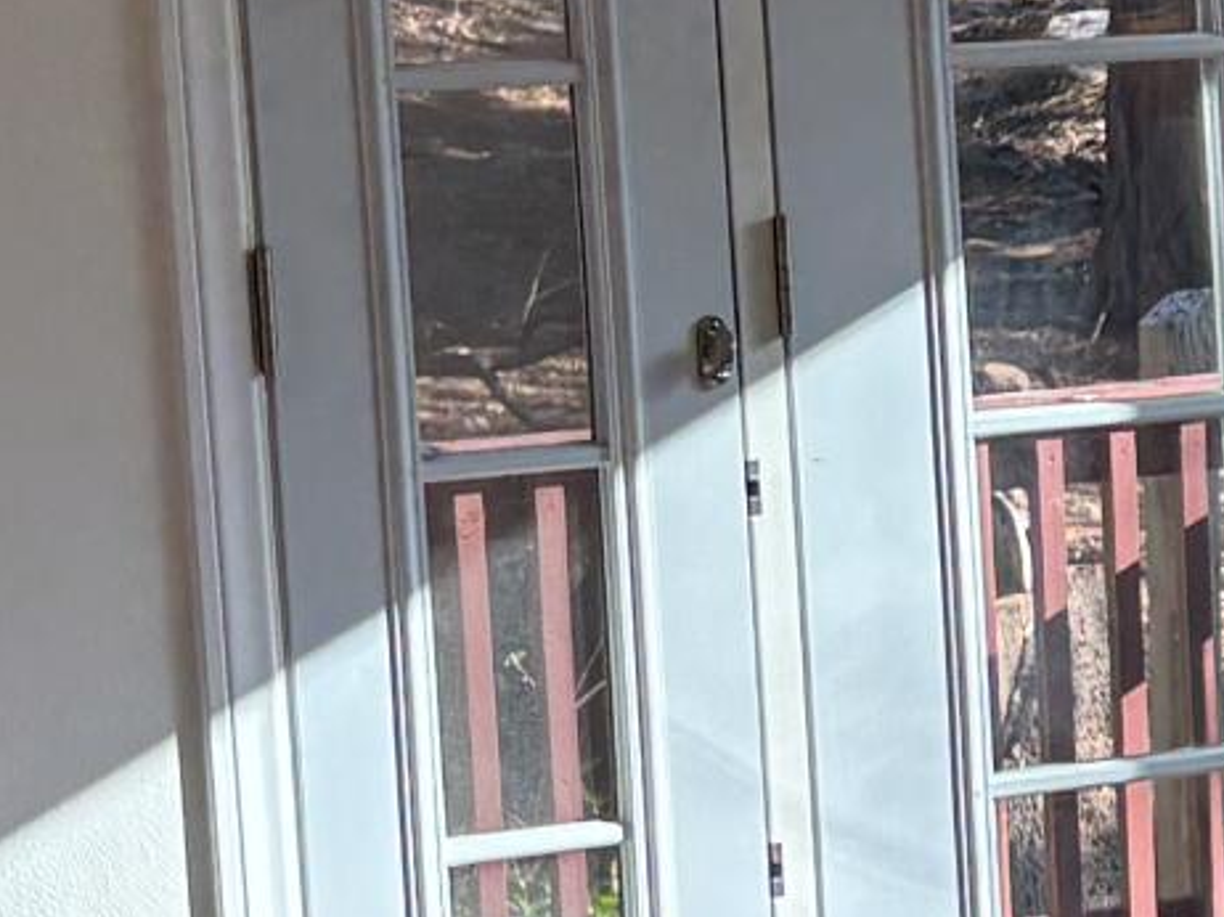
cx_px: 2016
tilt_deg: -6.7
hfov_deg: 11.1
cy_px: 538
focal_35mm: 169
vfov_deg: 8.8
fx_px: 5973
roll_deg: +2.8
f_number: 1.6
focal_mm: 5.96
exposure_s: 1/310
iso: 64
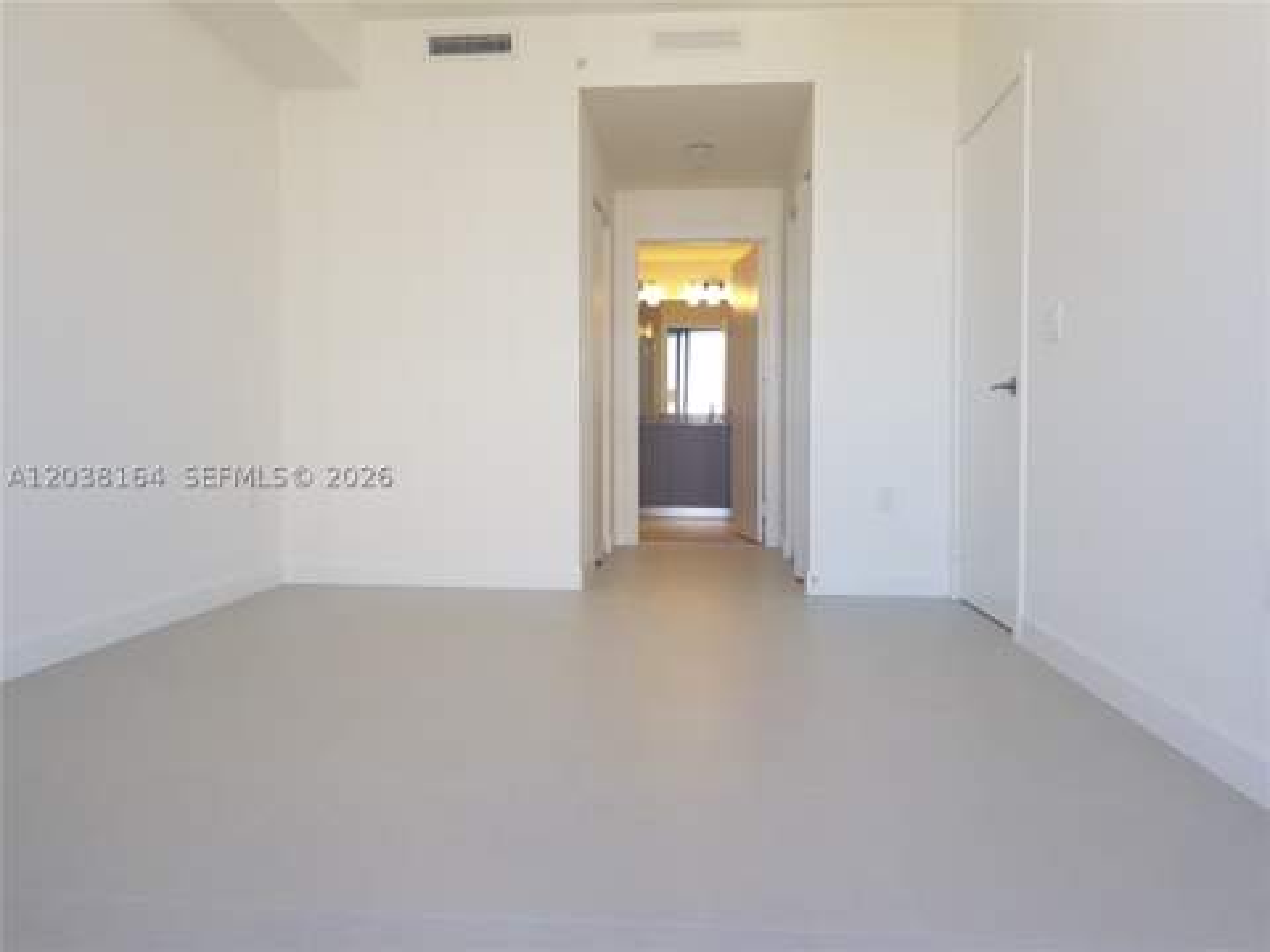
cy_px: 476
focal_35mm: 26
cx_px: 635
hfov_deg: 67.3
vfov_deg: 53.1
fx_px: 954
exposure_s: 1/120
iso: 50
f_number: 1.7
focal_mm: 4.2
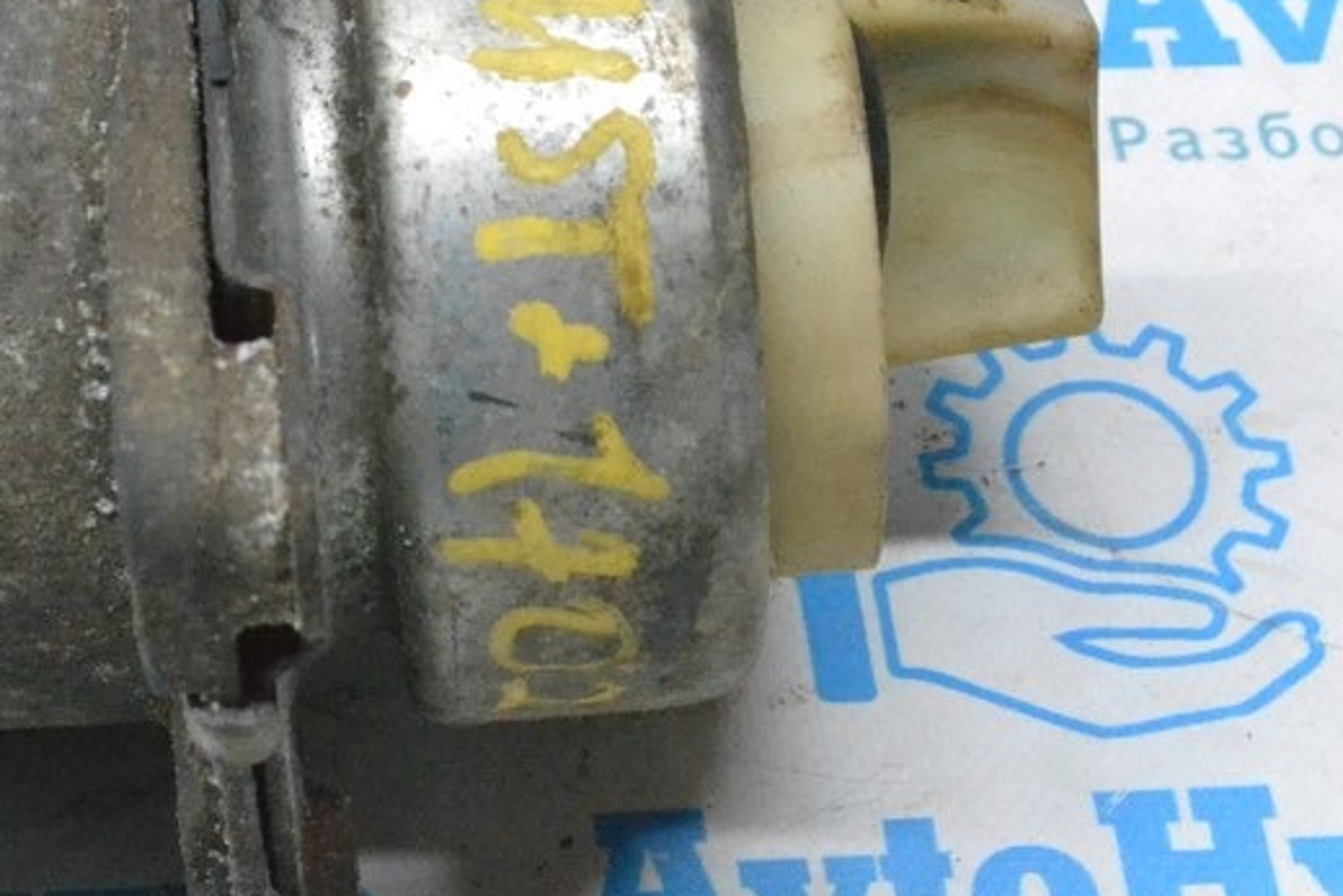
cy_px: 306
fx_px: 4962
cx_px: 209
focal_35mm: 133
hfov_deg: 15.3
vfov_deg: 10.3
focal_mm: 45
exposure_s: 1/160
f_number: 9
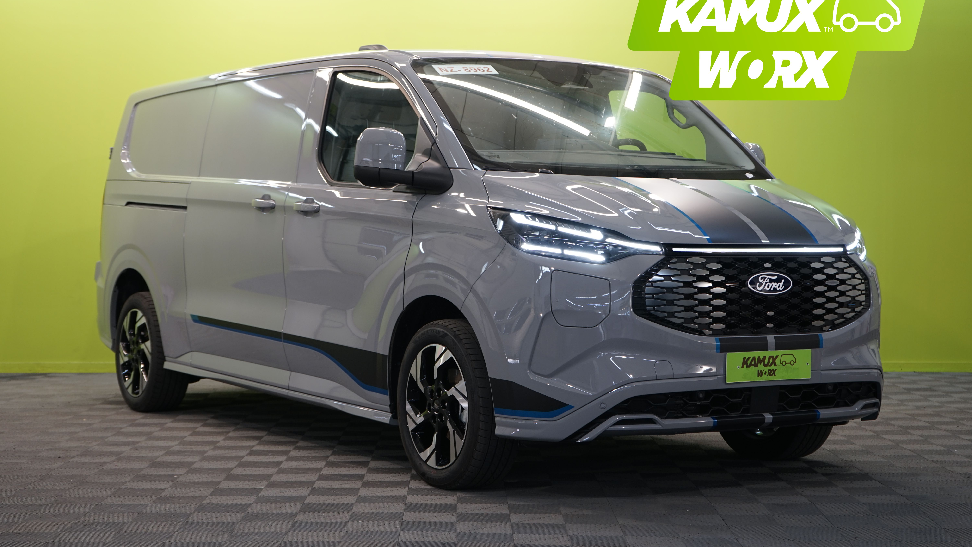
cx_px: 486
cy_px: 266
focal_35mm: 64
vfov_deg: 18.8
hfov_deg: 32.8
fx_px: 1650
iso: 250
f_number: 5.6
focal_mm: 61
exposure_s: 1/20
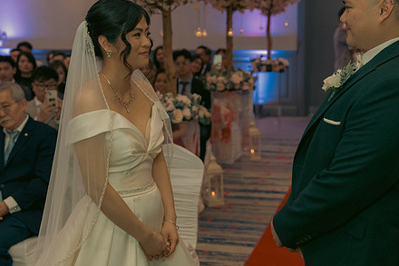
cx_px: 210
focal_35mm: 62
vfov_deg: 21.9
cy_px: 119
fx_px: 687
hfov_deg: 32.4
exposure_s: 1/160
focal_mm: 47
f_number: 3.5
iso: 2500
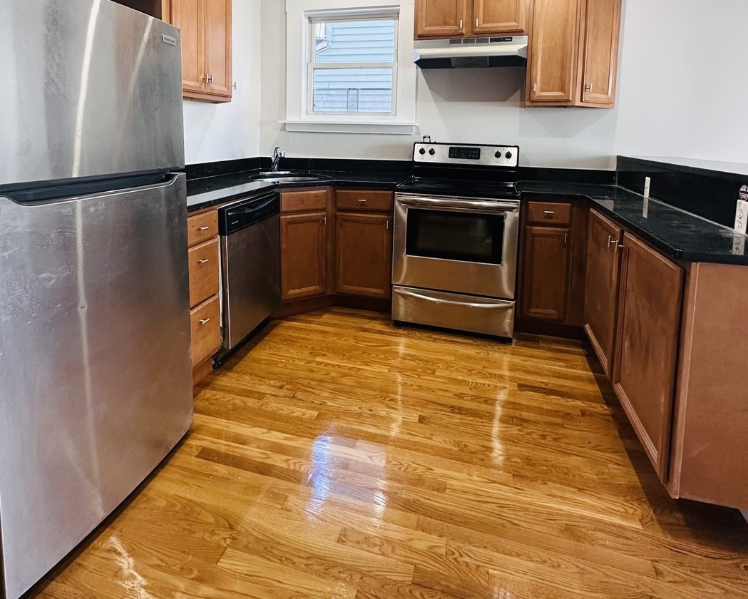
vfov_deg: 65.1
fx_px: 443
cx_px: 367
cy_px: 171
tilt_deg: -3.8
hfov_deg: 80.3
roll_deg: -1.5
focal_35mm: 20
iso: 160
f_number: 2.2
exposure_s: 1/60
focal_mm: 2.22
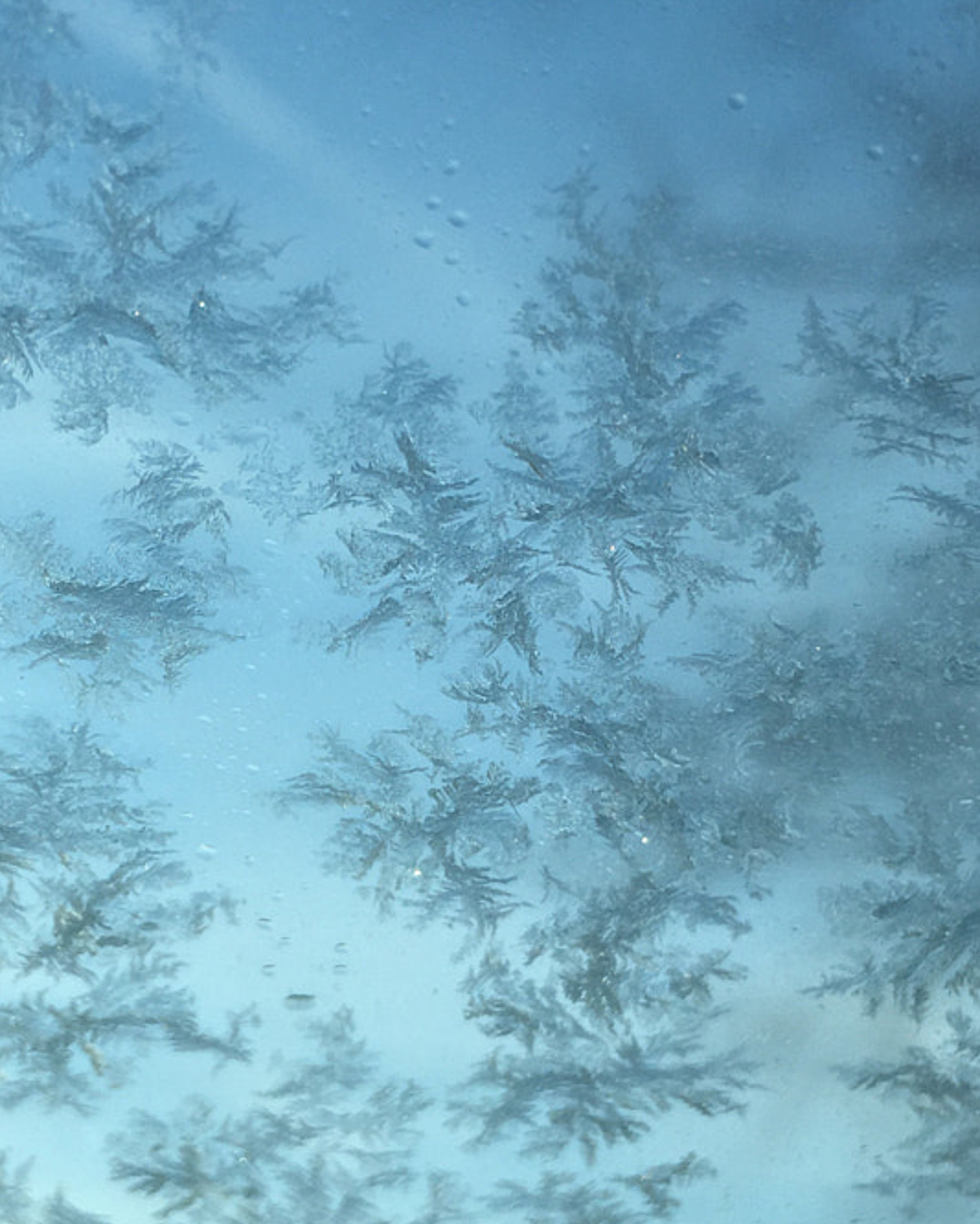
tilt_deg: +23.3
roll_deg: -1.5
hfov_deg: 22.4
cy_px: 559
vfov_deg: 27.9
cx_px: 351
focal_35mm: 68
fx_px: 2465
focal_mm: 4.15
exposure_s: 1/1040
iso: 25
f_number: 2.2
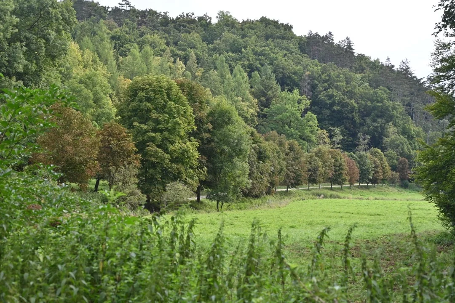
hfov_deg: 33.4
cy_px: 152
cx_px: 228
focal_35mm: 60
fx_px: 758
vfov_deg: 22.6
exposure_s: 1/250
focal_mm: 60
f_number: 5.6
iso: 140
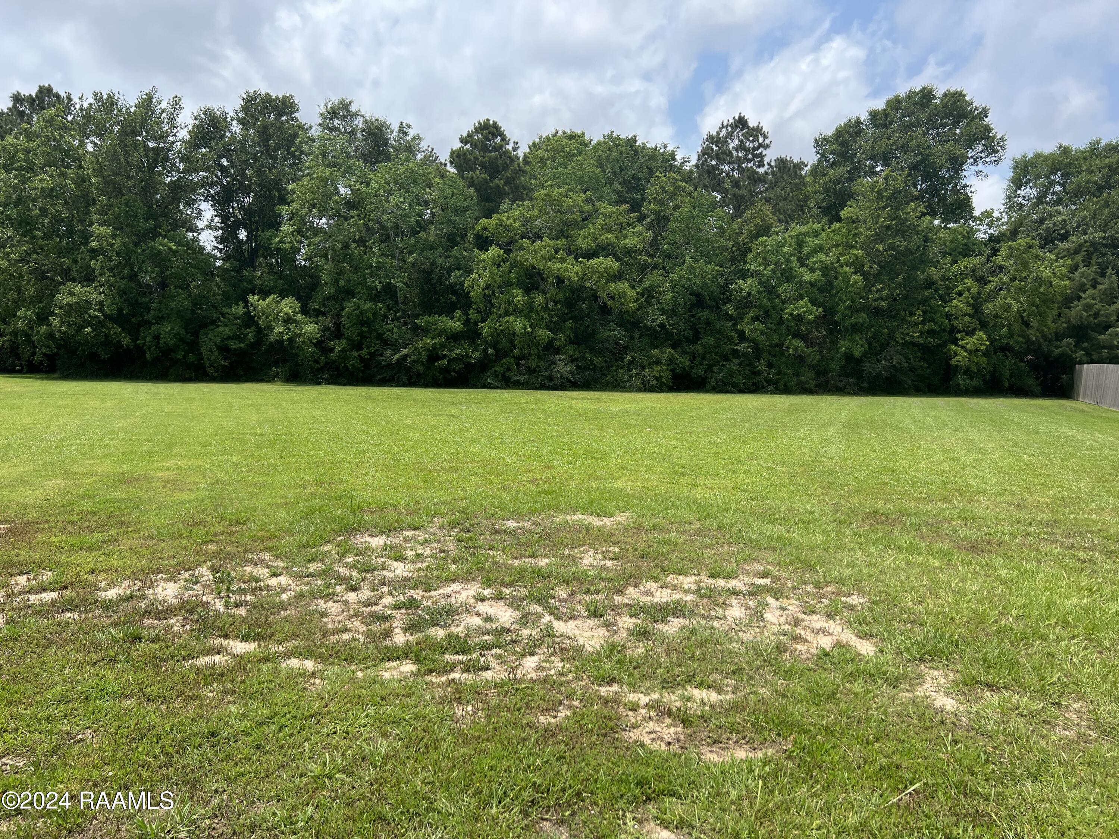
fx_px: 840
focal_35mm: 26
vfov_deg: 53.1
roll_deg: -1.1
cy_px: 420
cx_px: 560
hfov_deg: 67.3
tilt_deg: -4.2
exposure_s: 1/3356
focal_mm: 5.7
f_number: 1.5
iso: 50
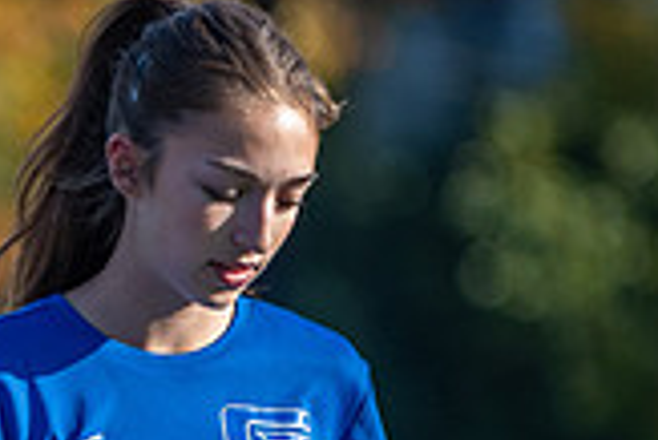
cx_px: -495
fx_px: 22465
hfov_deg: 1.7
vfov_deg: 1.1
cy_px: 511
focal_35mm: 1228
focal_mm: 190
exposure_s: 1/1000
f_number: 2.8
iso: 160
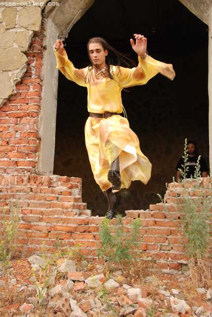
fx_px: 330
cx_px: 106
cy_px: 158
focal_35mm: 38
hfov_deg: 35.6
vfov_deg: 51.2
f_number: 7.1
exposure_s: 1/200
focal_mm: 25
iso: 400
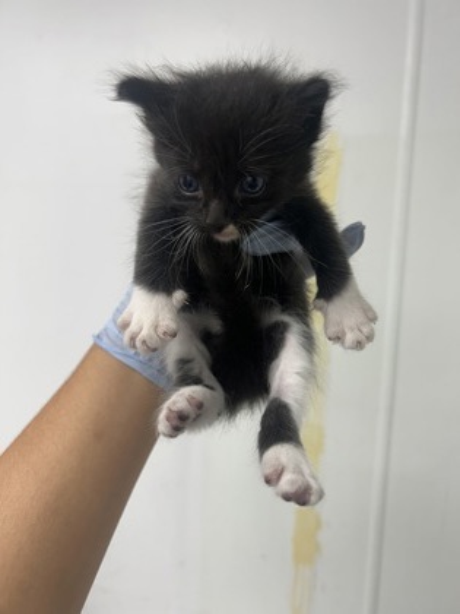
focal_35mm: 26
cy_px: 307
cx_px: 230
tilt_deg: -5.1
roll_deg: -3.1
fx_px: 461
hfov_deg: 53.1
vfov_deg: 67.3
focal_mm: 5.7
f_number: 1.5
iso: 80
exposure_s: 1/120
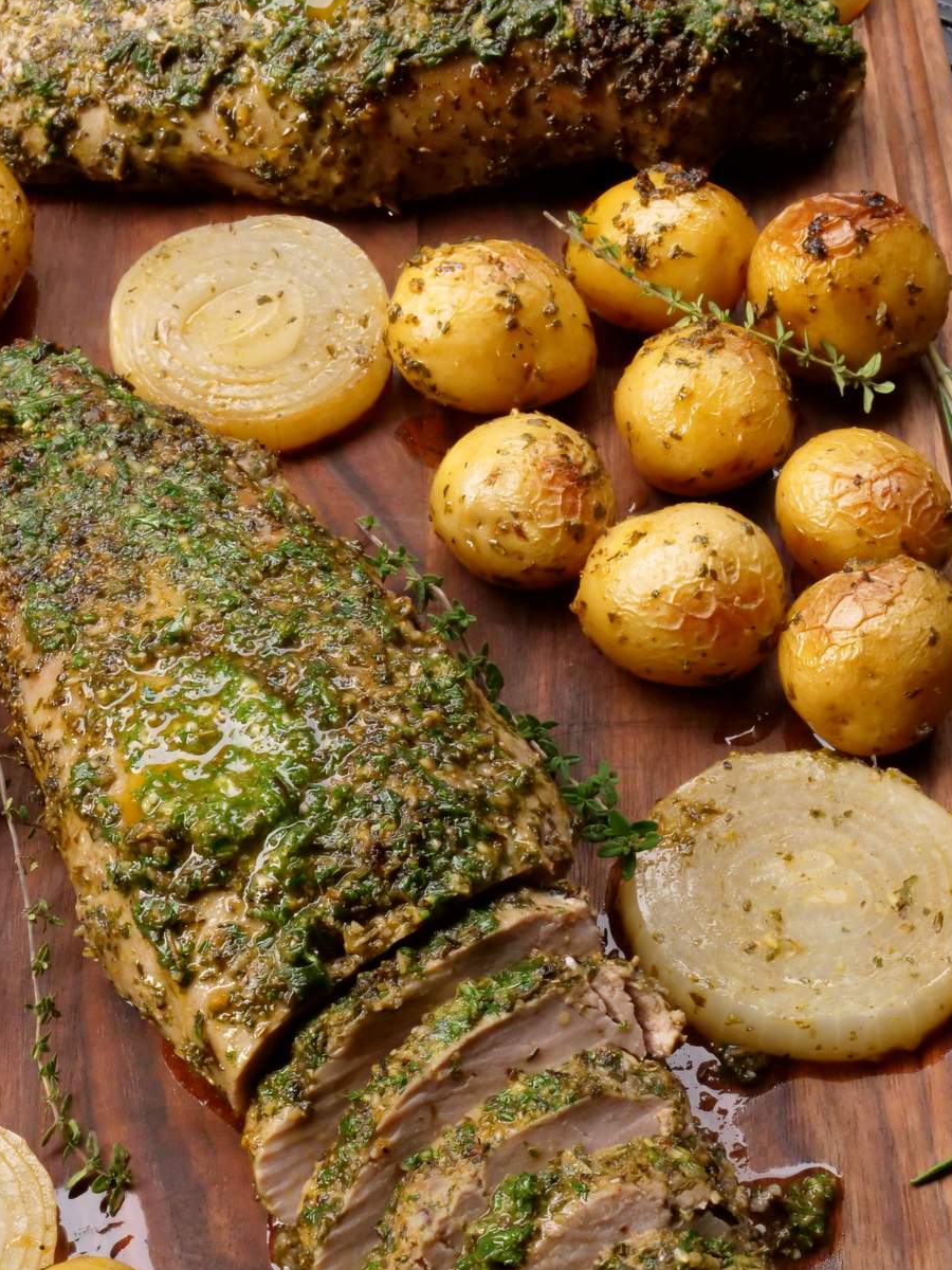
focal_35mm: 64
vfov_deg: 30.2
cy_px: 784
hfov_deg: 22.9
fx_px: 2347
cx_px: 343
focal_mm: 24
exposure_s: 1/60
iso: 3200
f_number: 16
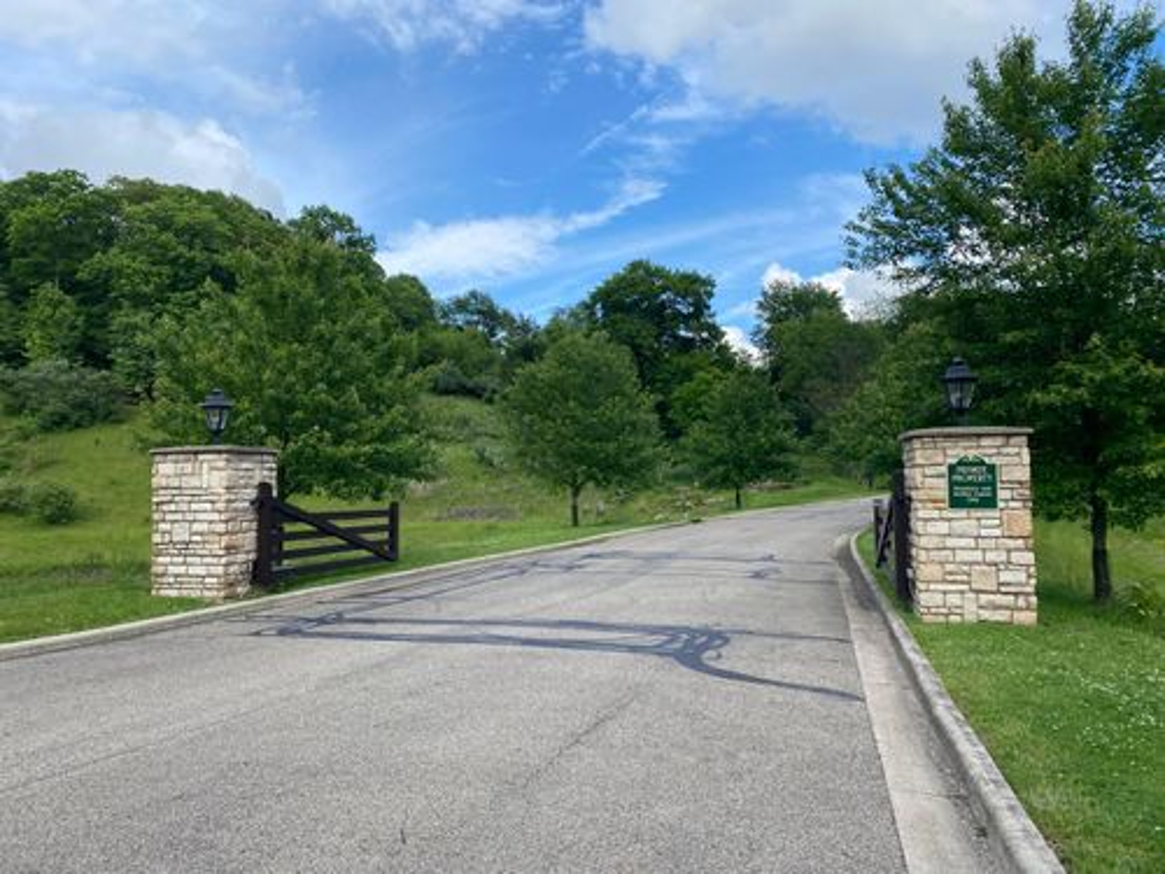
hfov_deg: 67.3
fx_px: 875
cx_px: 582
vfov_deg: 53.1
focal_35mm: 26
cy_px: 437
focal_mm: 4.25
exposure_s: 1/1447
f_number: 1.8
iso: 32
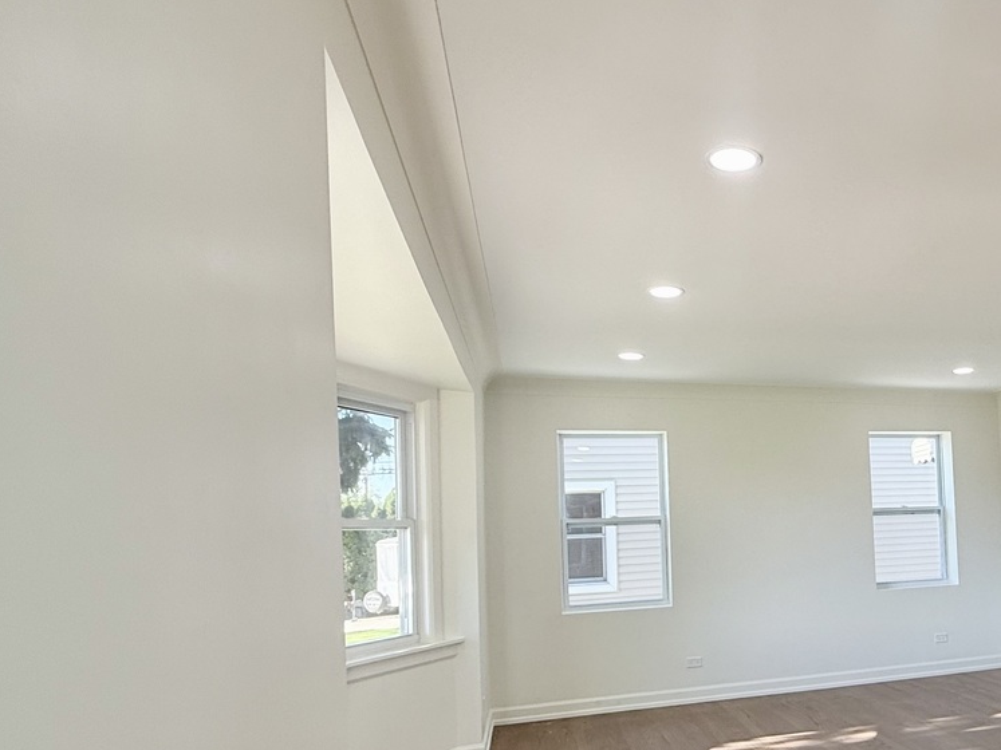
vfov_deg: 50.4
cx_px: 819
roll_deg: +1.9
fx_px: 781
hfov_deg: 59.5
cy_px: 501
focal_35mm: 27
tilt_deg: +1.9
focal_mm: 2.22
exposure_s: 1/173
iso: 64
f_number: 2.2
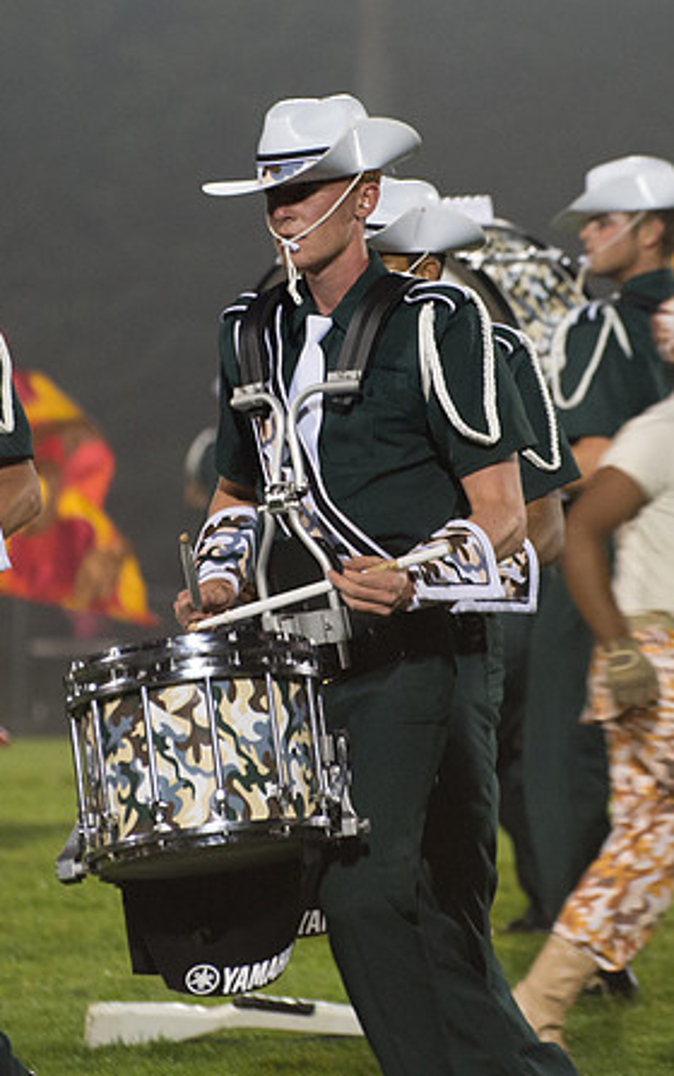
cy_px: 419
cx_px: 412
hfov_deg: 3.8
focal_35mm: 342
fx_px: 10035
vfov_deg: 6.1
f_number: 5
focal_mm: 180
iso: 3200
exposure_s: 1/160
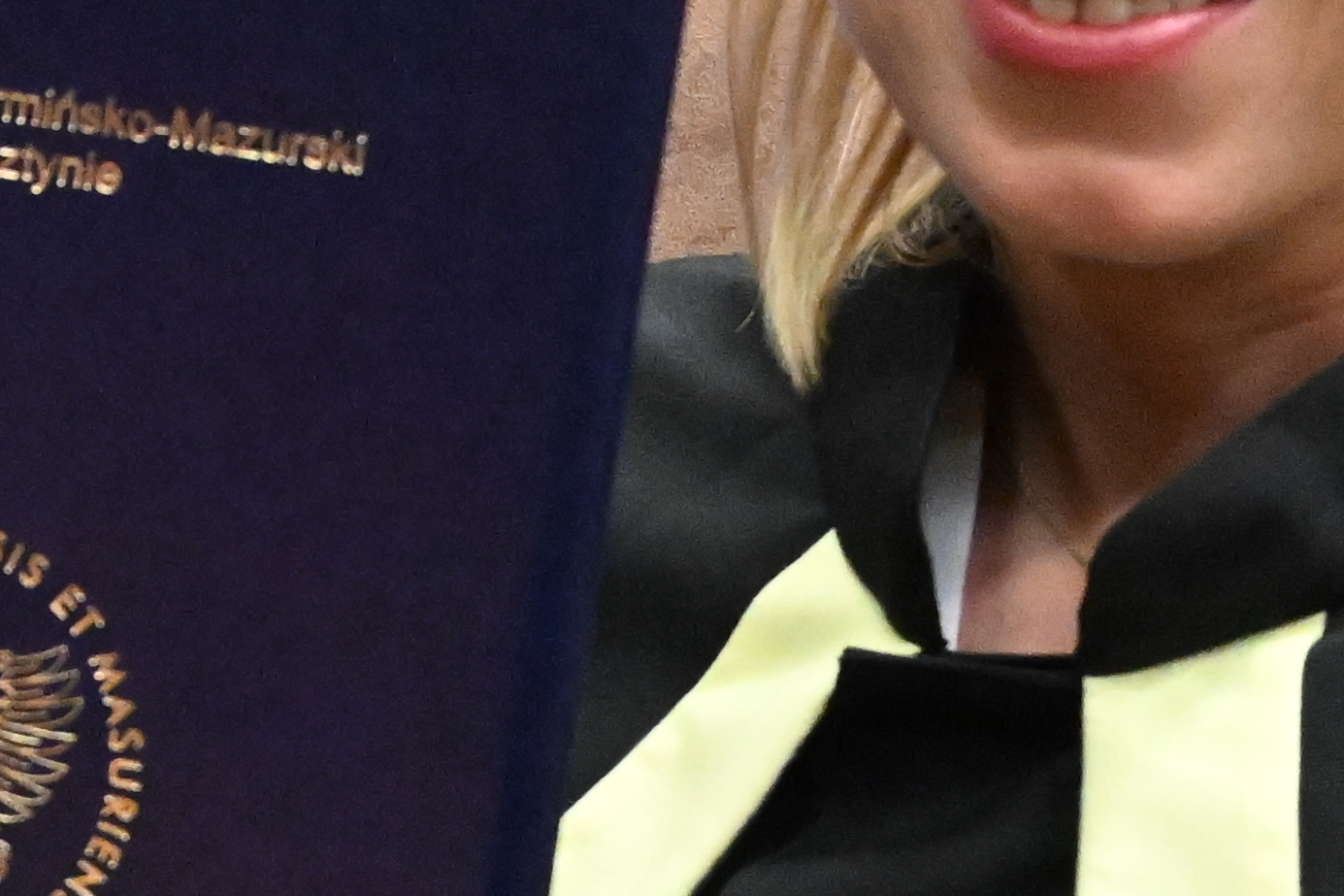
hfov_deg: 12.3
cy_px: 118
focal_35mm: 161
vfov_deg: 8.5
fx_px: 6010
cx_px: -504
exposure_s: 1/200
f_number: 4.5
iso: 8000
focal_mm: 27
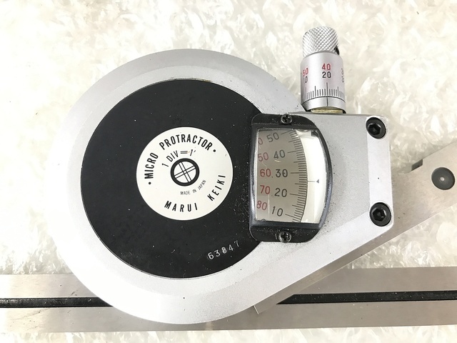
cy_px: 172
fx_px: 370
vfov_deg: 49.7
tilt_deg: -74.4
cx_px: 228
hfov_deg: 63.4
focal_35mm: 28
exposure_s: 1/30
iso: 40
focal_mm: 3.99
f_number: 1.8
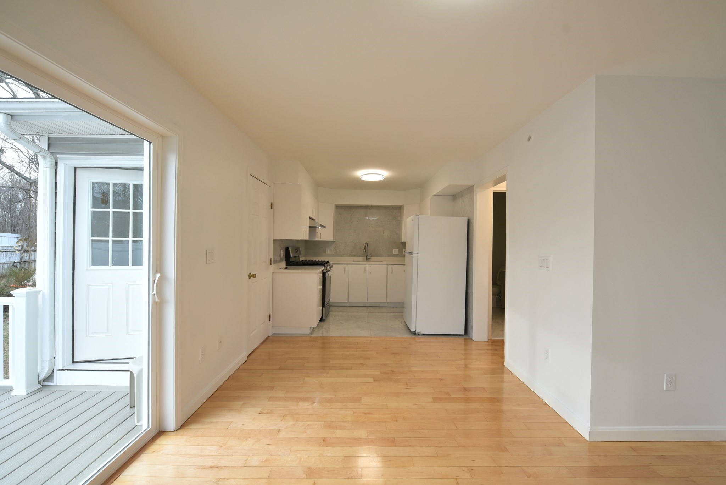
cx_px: 363
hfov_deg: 104.2
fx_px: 282
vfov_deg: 81.3
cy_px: 242
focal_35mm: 14
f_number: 7.1
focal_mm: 14
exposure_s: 1/100
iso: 500
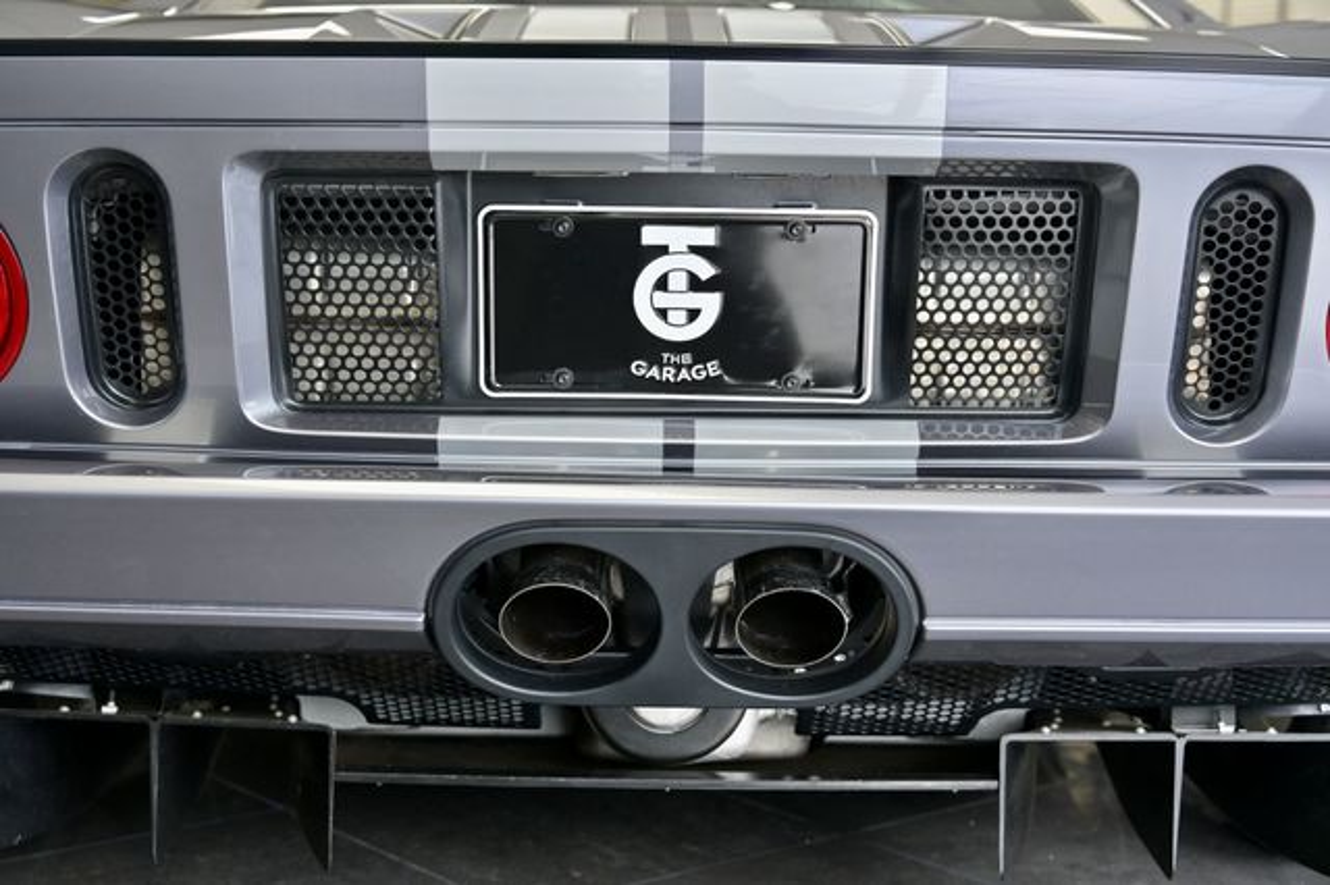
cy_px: 442
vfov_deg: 22.6
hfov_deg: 33.4
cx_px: 665
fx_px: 2215
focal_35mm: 60
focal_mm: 60
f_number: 4.5
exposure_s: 1/320
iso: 1250
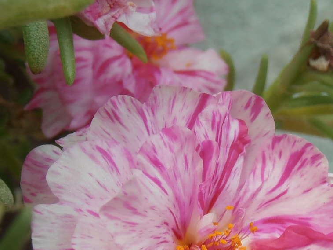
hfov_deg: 19.4
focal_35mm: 100
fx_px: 962
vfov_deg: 14.8
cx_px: 282
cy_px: 168
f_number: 3.9
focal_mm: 6.61
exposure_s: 1/160
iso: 80
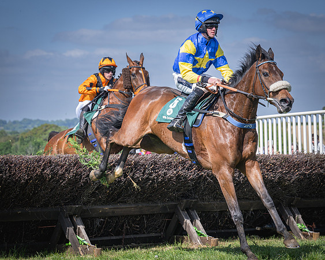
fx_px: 1080
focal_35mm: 112
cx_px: 181
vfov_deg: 13.7
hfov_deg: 17.1
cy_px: 103
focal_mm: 70
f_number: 4
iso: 200
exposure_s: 1/1600
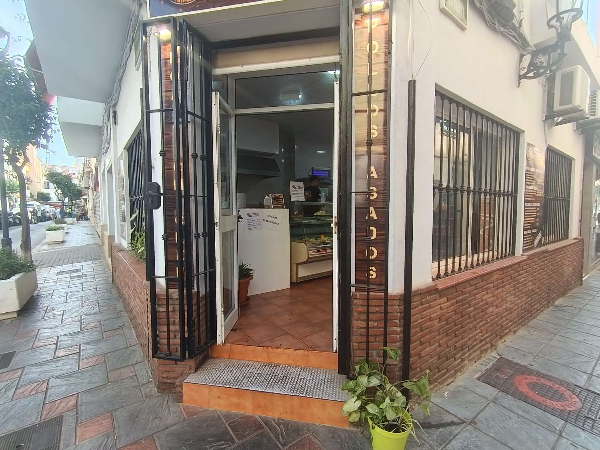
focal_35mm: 17
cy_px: 225
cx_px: 300
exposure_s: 1/130
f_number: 2.2
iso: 100
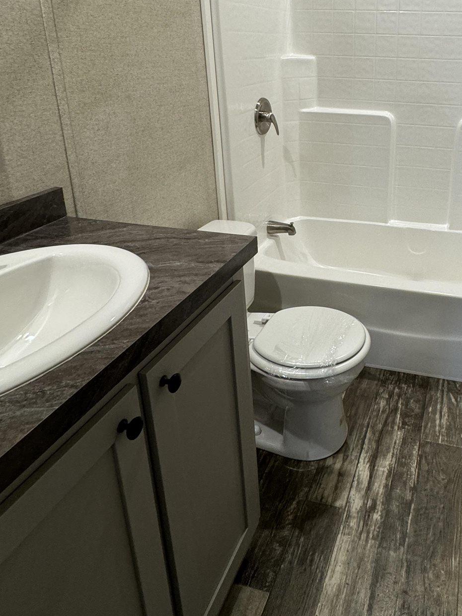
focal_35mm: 26
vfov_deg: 64.5
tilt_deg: -16.3
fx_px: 463
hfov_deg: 49.7
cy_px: 178
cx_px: 374
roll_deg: -2.7
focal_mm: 2.22
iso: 160
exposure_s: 1/60
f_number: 2.2
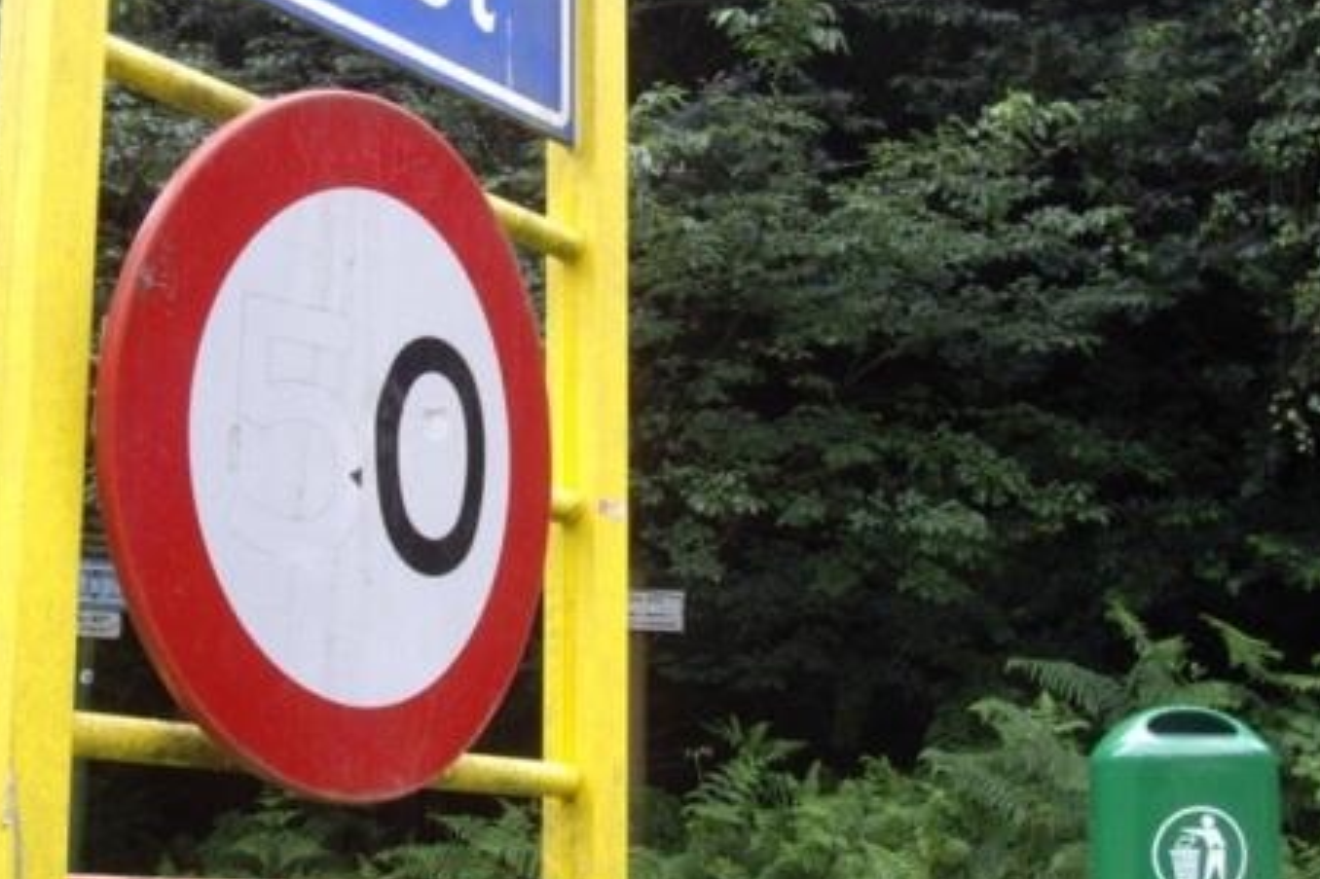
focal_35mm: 56
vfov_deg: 24.1
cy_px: 336
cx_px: 470
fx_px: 2052
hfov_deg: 35.4
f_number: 2.8
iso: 100
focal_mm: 7.9
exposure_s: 1/125
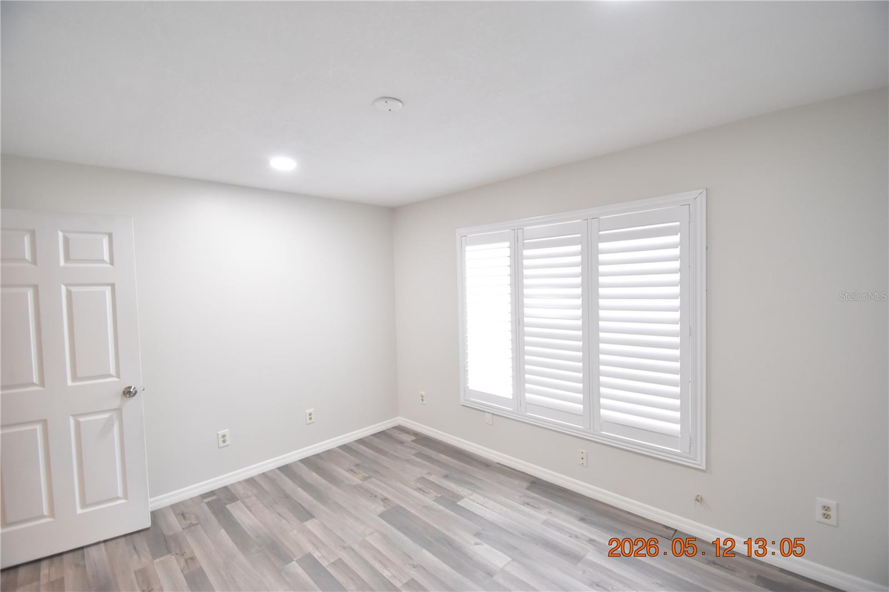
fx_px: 370
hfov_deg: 100.4
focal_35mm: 15
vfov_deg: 77.3
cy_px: 296
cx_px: 444
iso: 800
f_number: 3.5
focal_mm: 10
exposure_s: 1/45
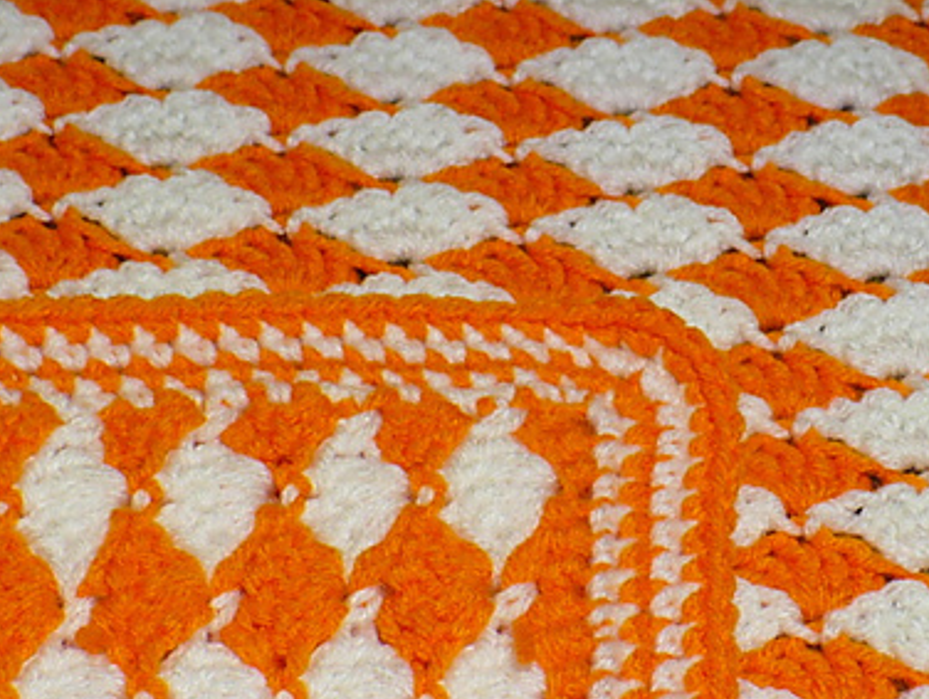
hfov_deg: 28.5
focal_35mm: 68
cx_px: 516
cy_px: 564
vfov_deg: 21.4
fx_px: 1827
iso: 100
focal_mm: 6.1
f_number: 2.8
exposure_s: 1/30
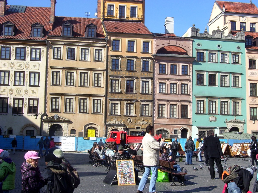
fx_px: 417
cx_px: 129
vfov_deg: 26.1
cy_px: 96
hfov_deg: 34.3
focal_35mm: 56
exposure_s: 1/250
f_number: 5.6
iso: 80
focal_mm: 9.4
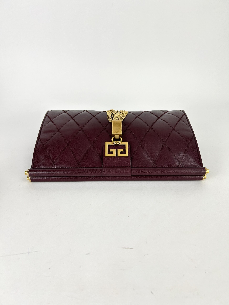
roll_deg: -0.8
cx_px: 114
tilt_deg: -28.7
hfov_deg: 53.1
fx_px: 229
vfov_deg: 67.3
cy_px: 152
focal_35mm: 26
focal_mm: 5.7
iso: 32
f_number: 1.5
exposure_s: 1/150
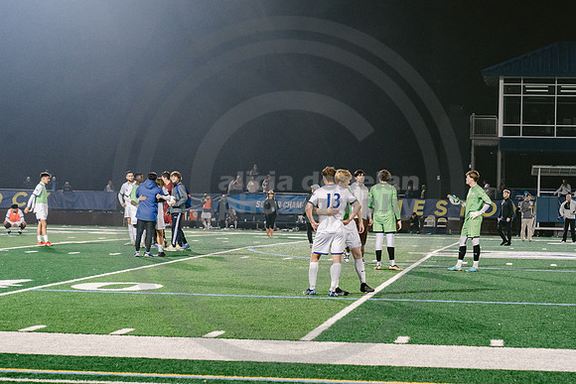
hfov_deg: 20.6
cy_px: 202
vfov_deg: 13.9
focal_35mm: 99
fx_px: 1579
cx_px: 356
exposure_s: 1/200
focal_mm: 70
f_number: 4.5
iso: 2500
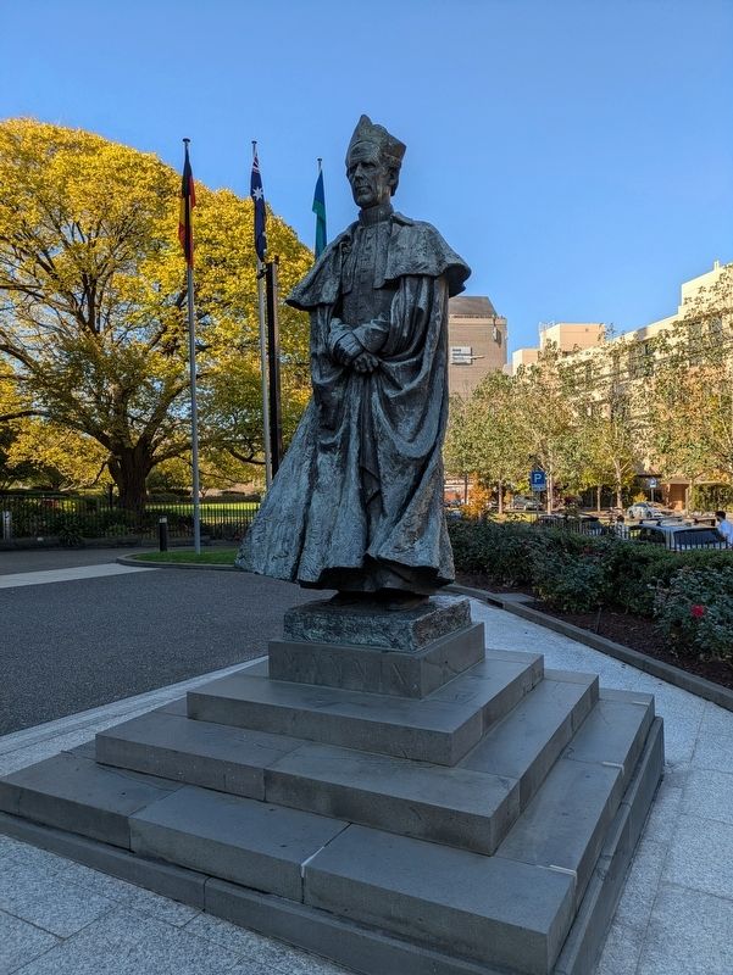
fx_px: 705
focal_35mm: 25
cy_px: 488
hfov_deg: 54.9
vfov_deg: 69.4
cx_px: 366
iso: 48
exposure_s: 1/1366
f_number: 1.89
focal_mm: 5.43
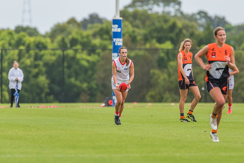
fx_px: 5119
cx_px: 122
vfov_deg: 1.8
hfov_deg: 2.7
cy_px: 82
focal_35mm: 755
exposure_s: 1/1600
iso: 1000
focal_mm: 600
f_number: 8
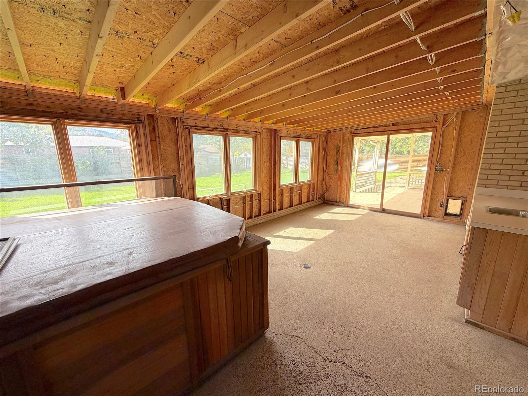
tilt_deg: -11.7
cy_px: 198
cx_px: 264
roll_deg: +0.1
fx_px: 214
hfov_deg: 102.1
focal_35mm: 14
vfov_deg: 85.7
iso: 64
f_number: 2.2
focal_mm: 2.22
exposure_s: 1/121
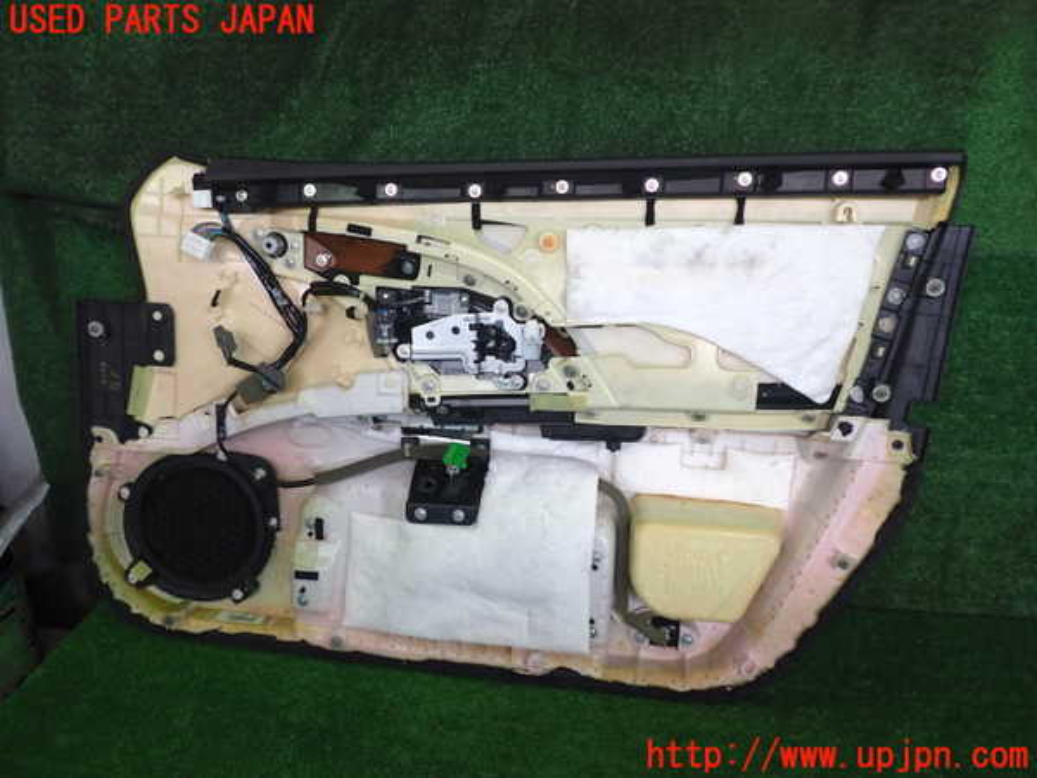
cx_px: 518
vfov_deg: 46.8
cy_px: 389
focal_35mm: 30
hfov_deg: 60.0
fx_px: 899
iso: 200
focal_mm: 5.4
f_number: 2.3
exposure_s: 1/60
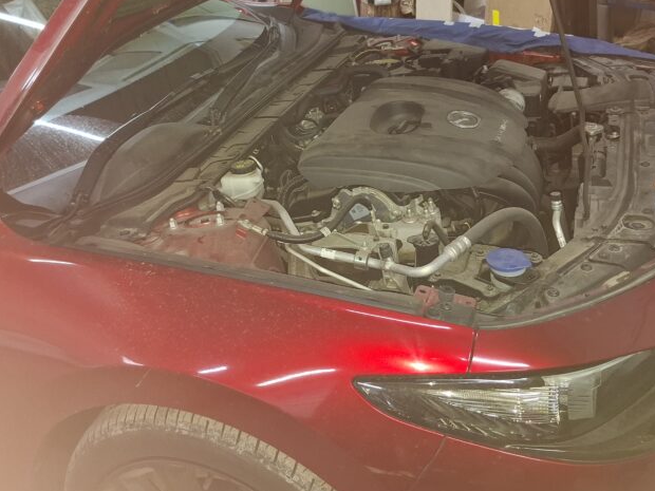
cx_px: 269
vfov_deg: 37.4
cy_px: 177
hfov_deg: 48.7
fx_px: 719
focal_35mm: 38
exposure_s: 1/25
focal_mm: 5.54
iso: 50
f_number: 1.8
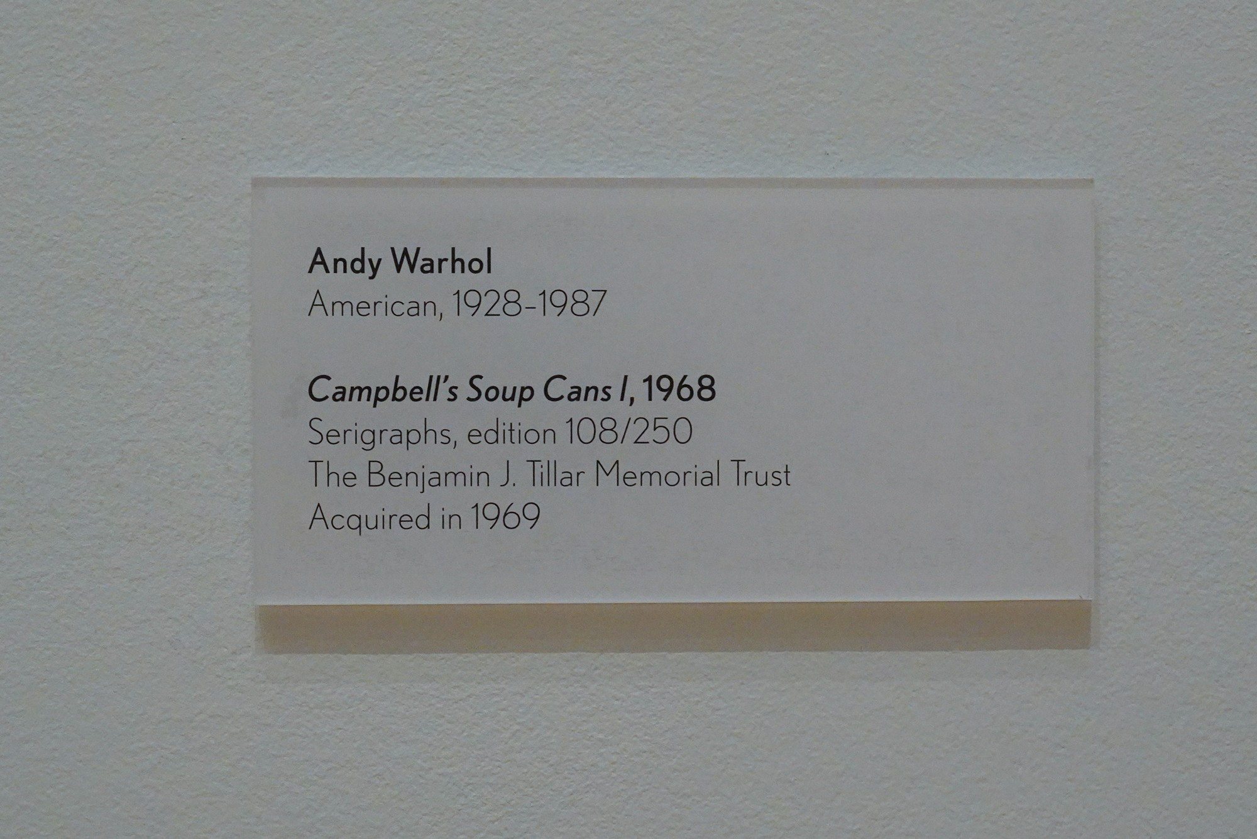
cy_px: 420
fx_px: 1746
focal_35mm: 50
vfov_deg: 27.0
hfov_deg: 39.6
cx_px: 628
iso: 8000
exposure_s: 1/100
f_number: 10
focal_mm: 50
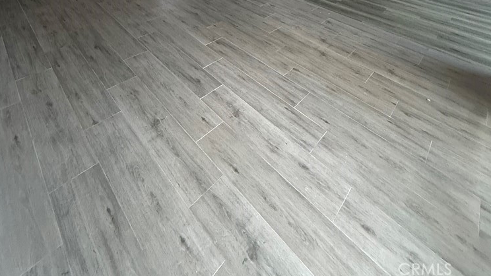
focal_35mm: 21
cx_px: 247
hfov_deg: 83.9
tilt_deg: -10.0
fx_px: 273
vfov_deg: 38.6
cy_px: -59
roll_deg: -5.0
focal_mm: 2.22
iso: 320
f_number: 2.2
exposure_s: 1/61
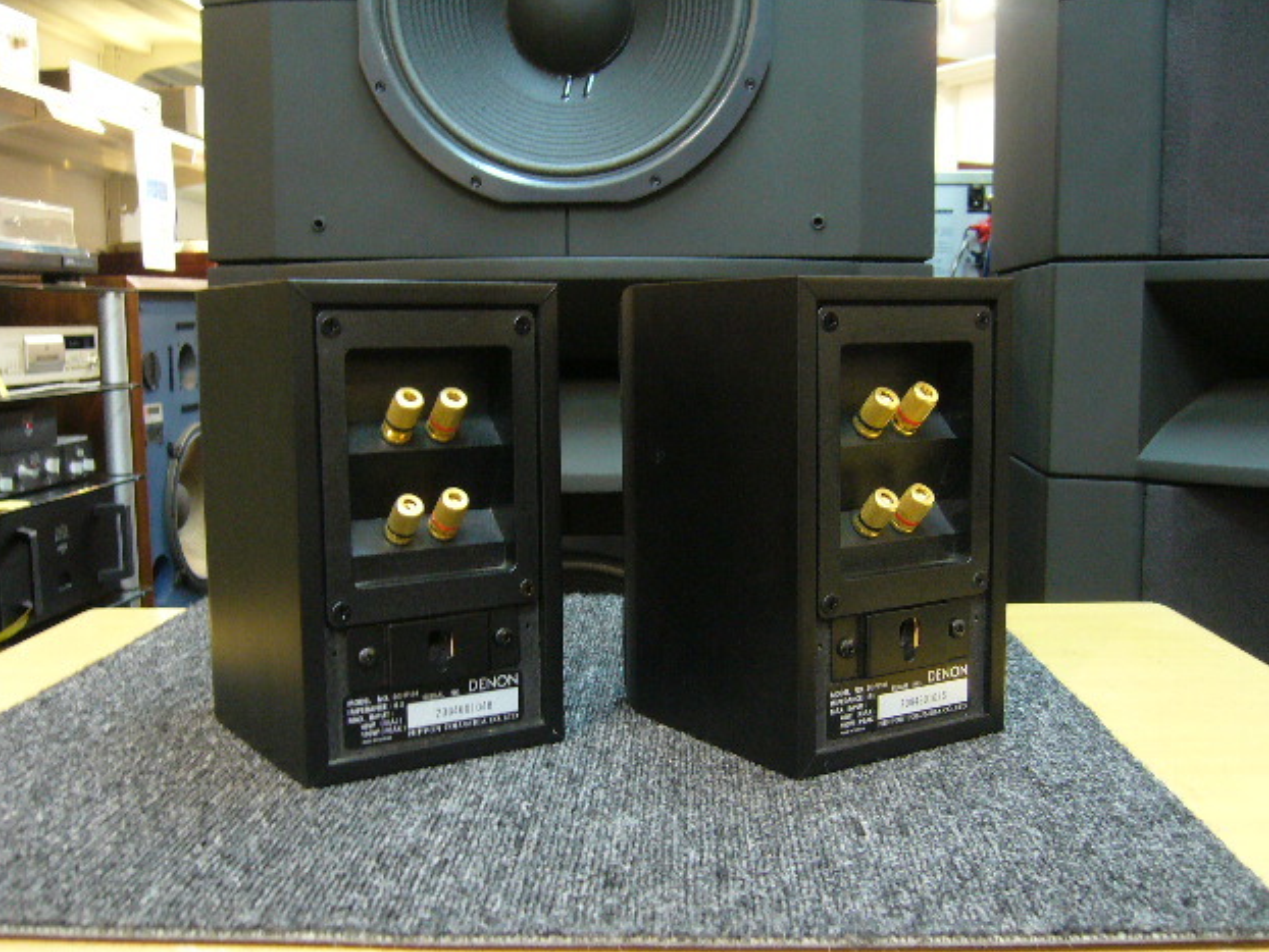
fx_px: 1320
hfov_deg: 51.3
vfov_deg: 39.7
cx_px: 649
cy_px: 481
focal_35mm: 36
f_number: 2.8
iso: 200
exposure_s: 1/8
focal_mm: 5.8
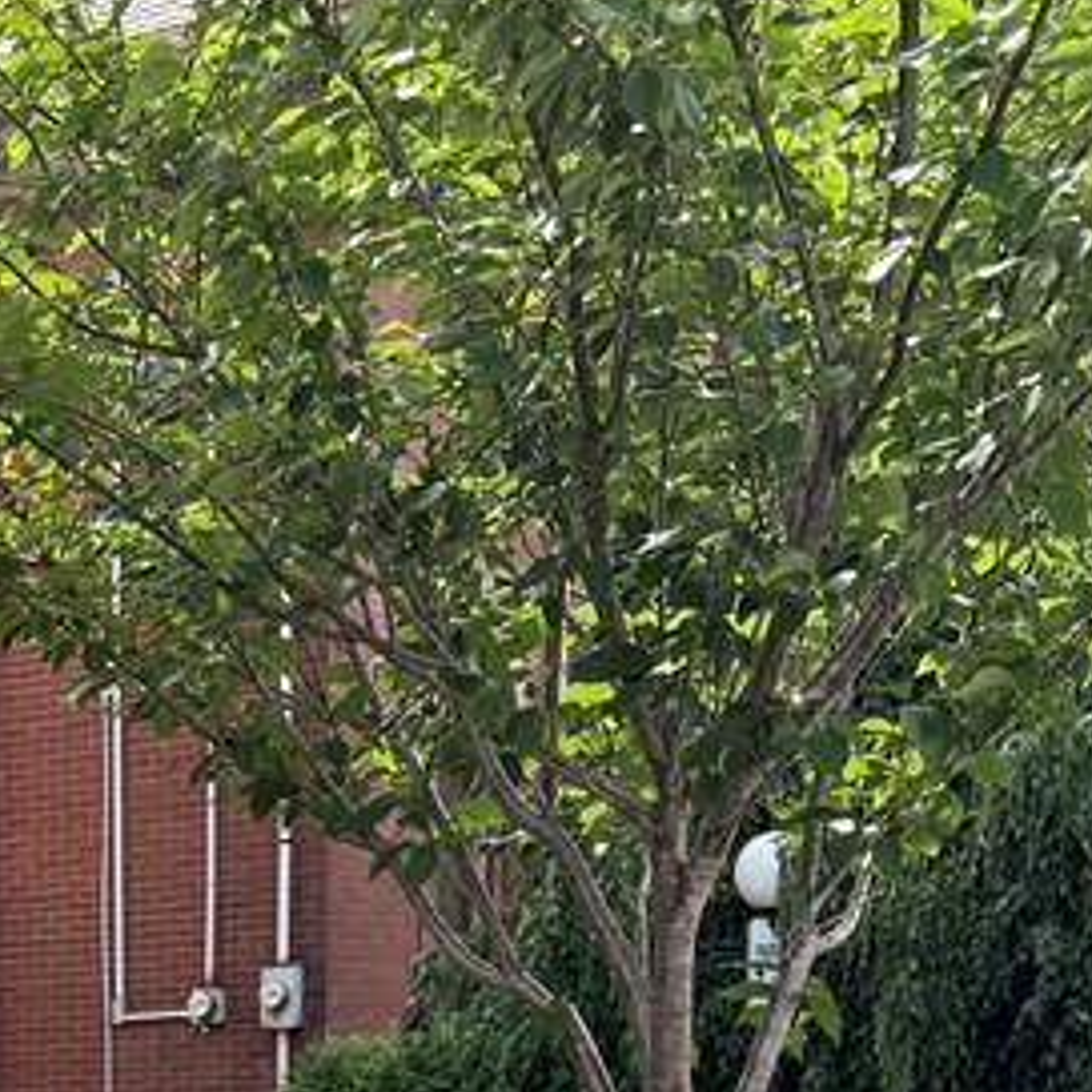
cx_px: -273
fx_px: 2855
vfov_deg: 19.5
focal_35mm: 80
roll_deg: +2.5
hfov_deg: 20.1
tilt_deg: -8.6
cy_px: 1522
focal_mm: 6.76
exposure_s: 1/822
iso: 80
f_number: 1.78
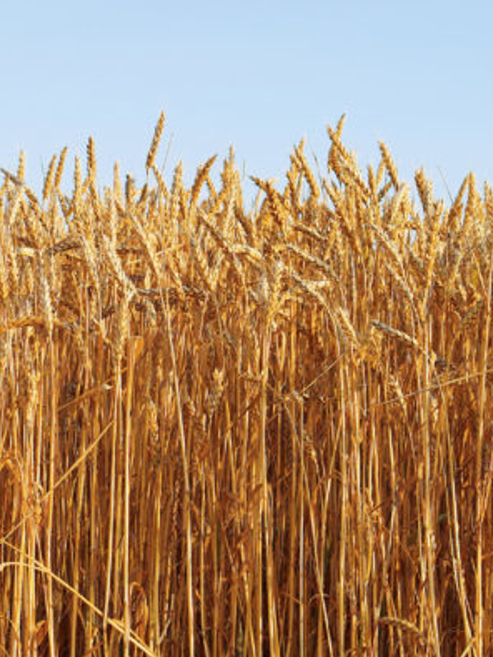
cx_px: 17
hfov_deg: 12.8
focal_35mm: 114
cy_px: 328
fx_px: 2166
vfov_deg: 17.3
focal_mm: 52
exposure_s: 1/80
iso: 200
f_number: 10
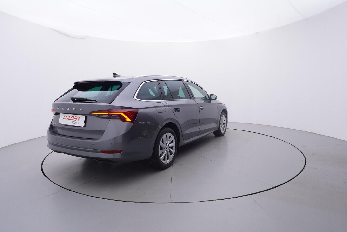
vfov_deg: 56.2
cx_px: 174
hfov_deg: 77.3
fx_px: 217
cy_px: 116
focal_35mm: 22
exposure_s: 1/80
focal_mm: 15
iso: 200
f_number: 5
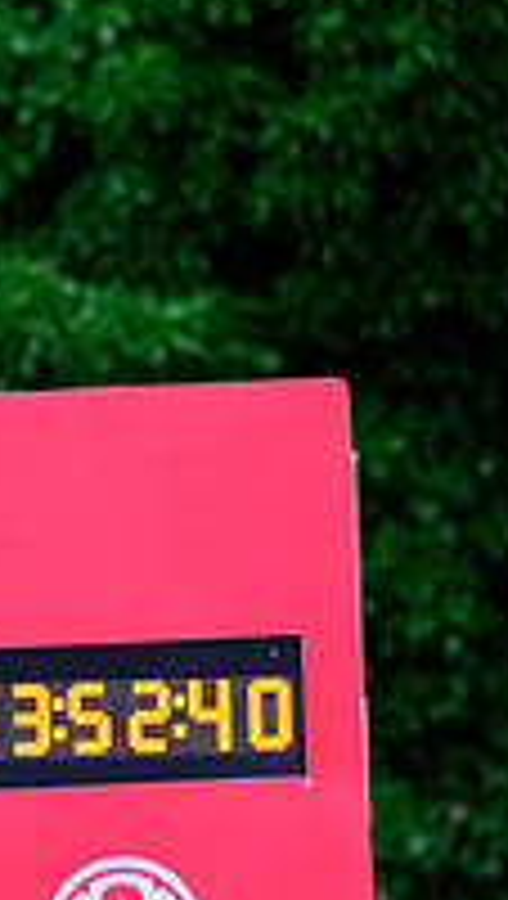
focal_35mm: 592
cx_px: -746
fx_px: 14129
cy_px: 736
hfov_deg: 2.0
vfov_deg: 3.6
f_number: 6.3
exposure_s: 1/1250
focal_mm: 195
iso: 1600
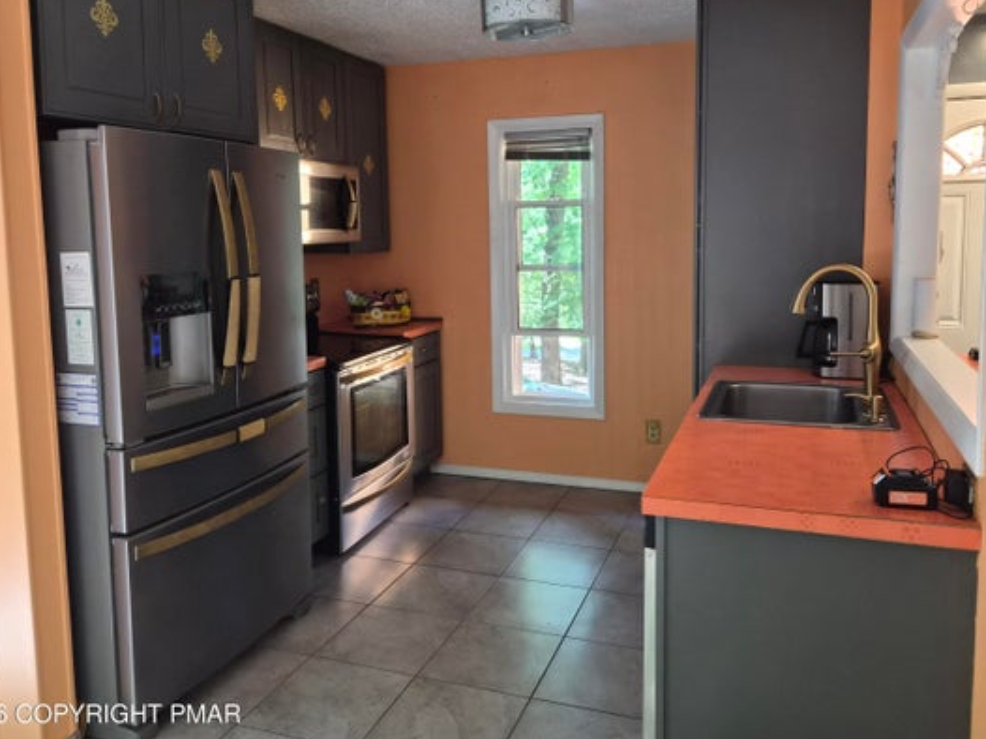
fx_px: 797
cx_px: 530
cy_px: 306
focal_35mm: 28
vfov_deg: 49.5
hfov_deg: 63.4
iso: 500
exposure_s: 1/120
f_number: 1.8
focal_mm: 5.4
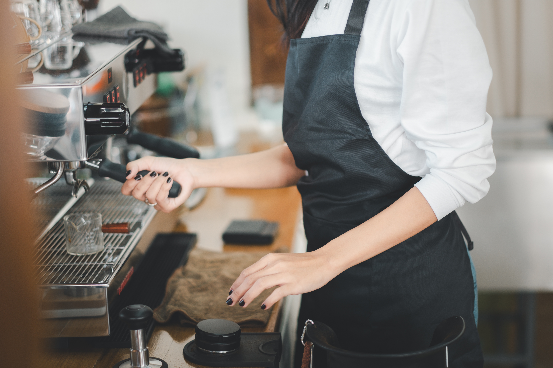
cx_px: 276
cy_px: 184
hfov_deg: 24.2
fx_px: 1290
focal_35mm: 84
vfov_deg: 16.3
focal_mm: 56
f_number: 1.2
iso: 200
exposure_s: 1/180
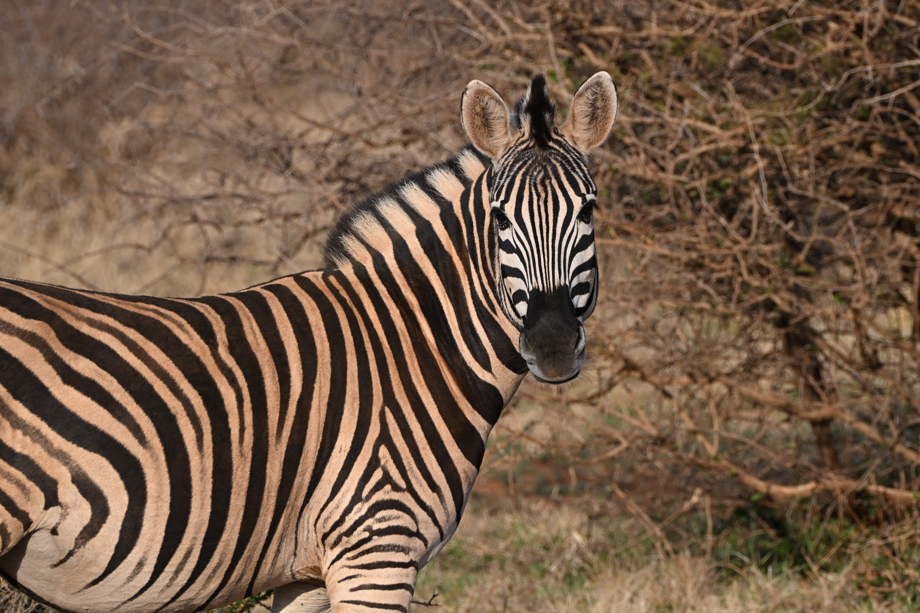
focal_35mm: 480
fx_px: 12266
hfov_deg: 4.3
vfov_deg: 2.9
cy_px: 306
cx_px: 460
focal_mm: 320
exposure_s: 1/100
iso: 100
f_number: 8
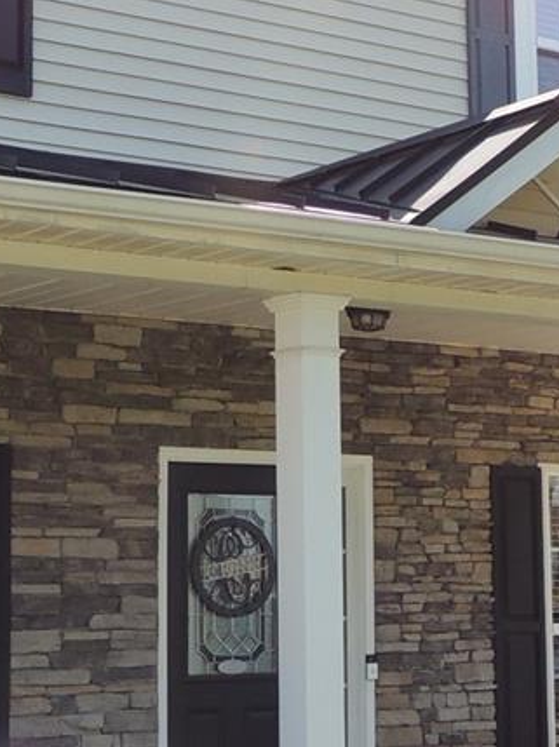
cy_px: 387
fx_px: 1854
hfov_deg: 17.1
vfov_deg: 22.8
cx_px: 232
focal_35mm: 86
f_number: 3
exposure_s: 1/400
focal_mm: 4.3
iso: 100
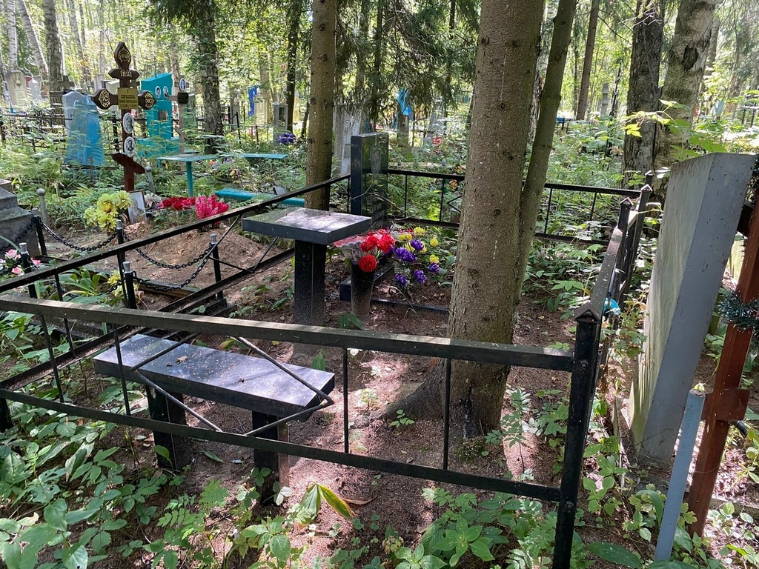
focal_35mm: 26
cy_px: 284
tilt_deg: -12.6
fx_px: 570
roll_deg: -3.1
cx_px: 380
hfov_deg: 67.3
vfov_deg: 53.1
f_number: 1.8
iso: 125
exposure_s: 1/85
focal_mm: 4.25
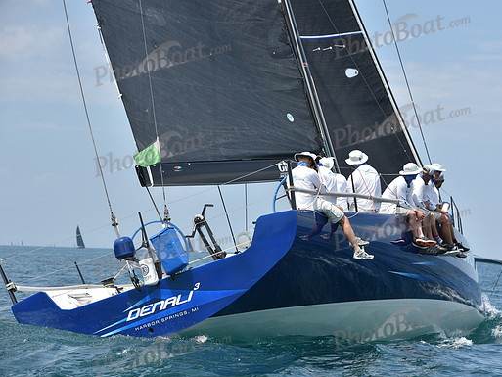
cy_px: 188
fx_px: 1973
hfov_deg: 14.5
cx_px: 283
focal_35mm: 136
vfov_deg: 10.9
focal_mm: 125
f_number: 7.1
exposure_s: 1/1250
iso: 250
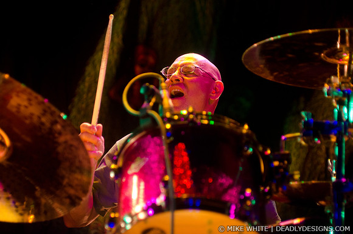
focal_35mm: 87
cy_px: 117
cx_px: 176
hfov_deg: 23.4
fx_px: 851
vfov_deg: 15.6
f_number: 2.8
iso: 1600
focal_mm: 58
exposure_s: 1/640
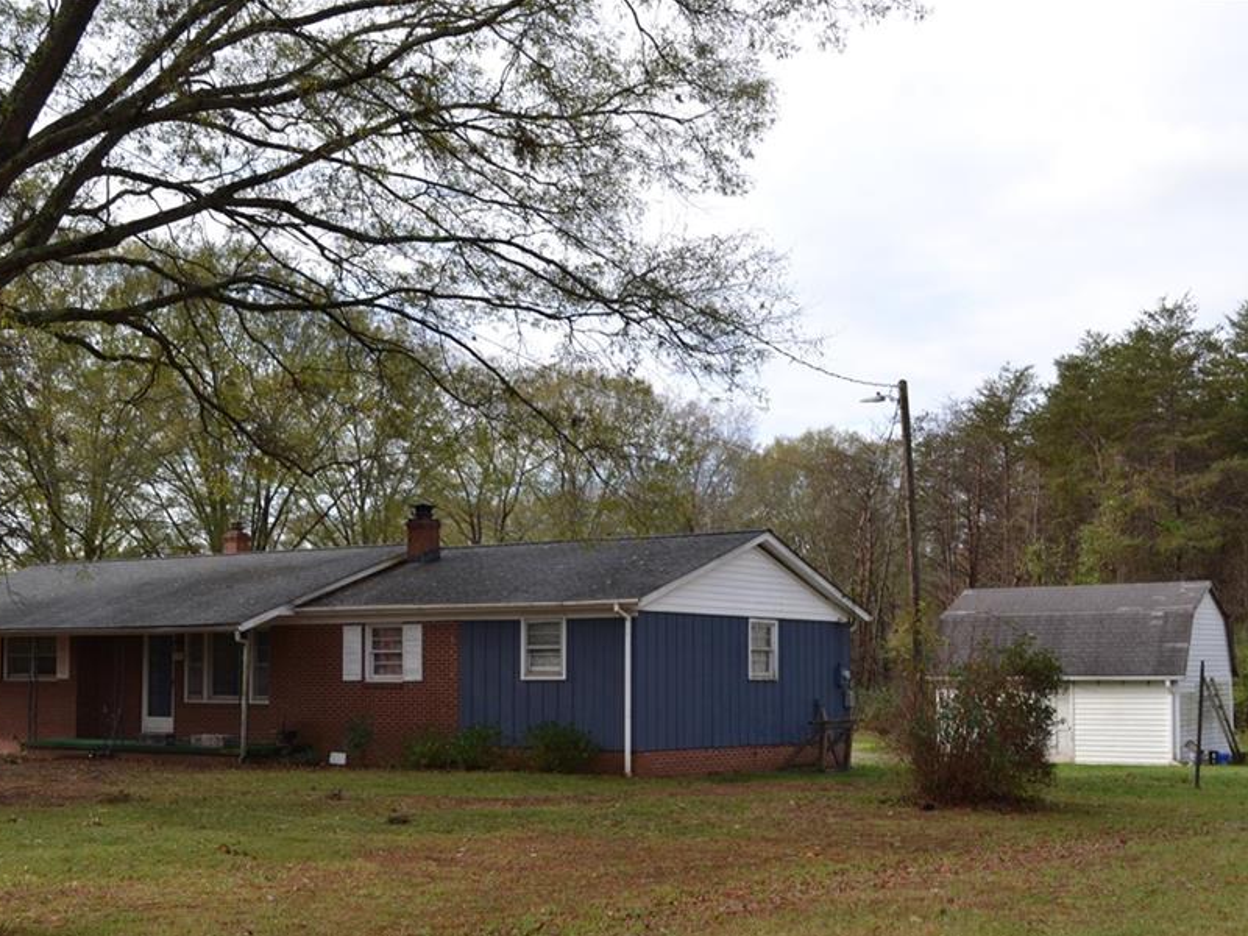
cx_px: 551
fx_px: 1731
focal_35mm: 48
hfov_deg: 39.6
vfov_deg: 30.2
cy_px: 529
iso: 100
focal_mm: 26
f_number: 6.3
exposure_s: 1/200
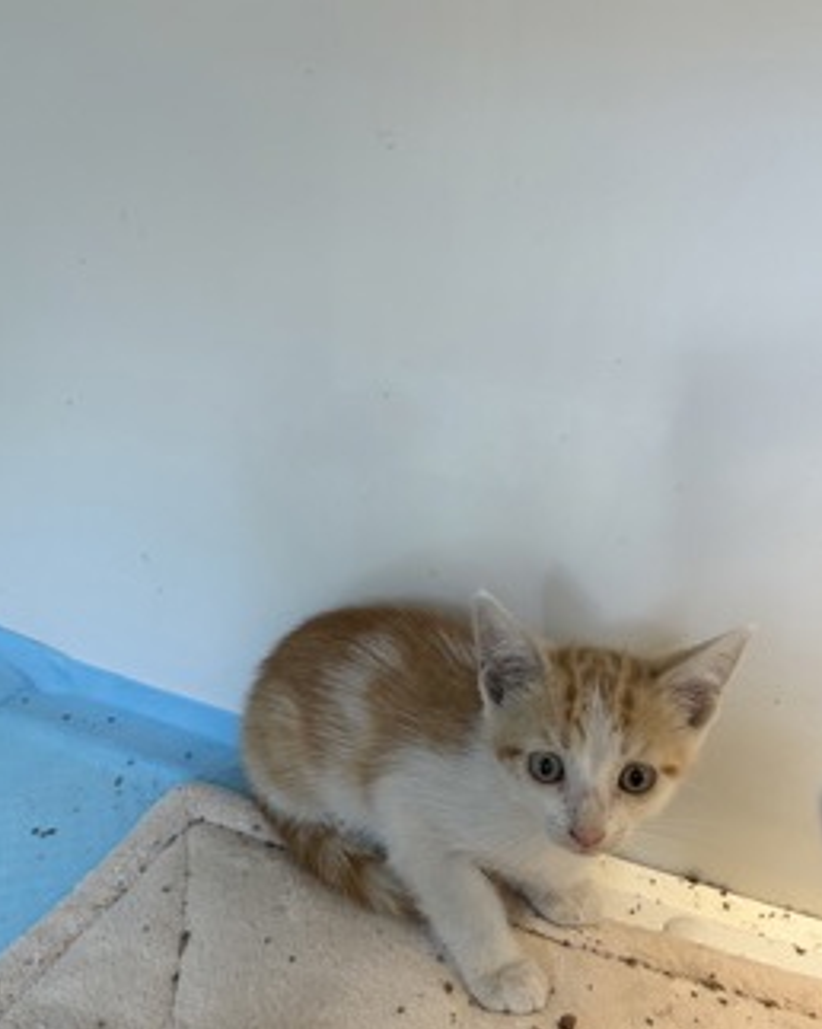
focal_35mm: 33
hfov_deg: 44.3
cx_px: 486
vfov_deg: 53.4
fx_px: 1004
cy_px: 666
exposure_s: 1/60
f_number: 1.6
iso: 200
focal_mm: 5.96
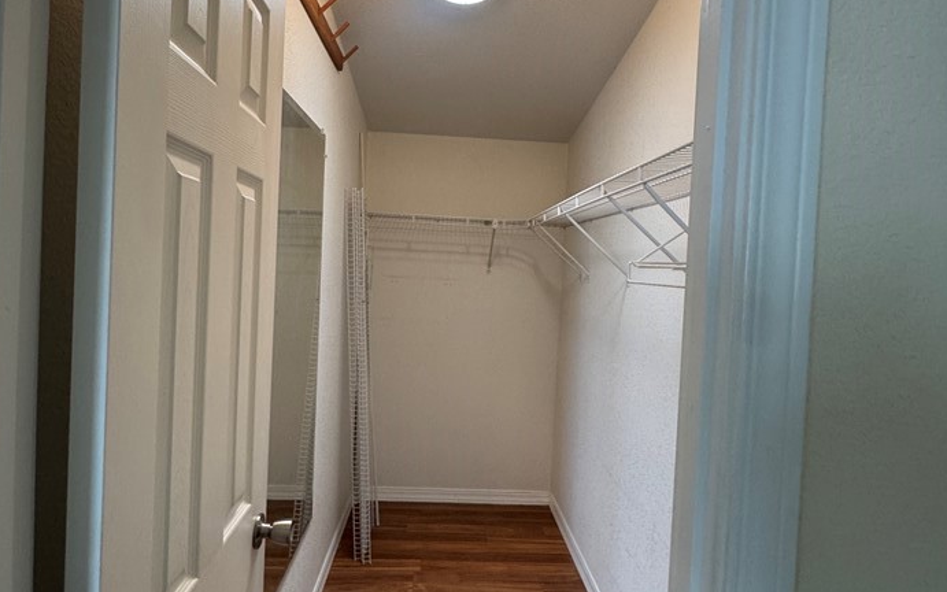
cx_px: 470
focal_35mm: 22
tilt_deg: -0.5
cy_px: 275
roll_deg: -1.4
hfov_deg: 79.6
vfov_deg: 55.0
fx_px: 568
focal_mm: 2.22
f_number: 2.2
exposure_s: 1/60
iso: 200
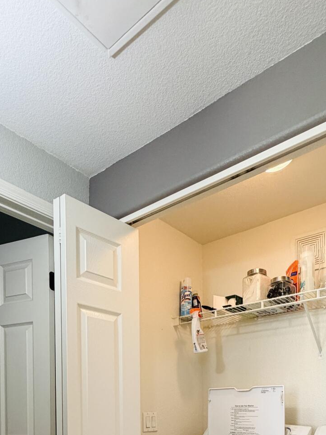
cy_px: 409
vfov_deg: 52.4
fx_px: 364
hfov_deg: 47.6
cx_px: 212
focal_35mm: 29
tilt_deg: +0.4
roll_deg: +0.3
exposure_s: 1/120
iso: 200
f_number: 2.2
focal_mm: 2.22
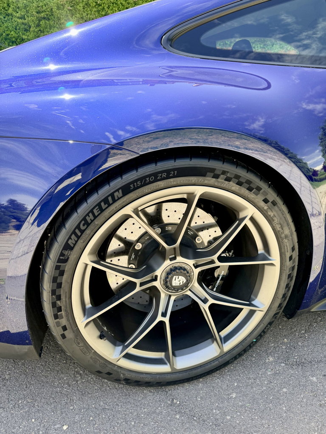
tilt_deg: -21.4
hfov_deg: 56.8
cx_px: 163
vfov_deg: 71.6
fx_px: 301
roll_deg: -1.5
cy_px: 217
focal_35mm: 24
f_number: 1.78
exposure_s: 1/728
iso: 100
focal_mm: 6.76
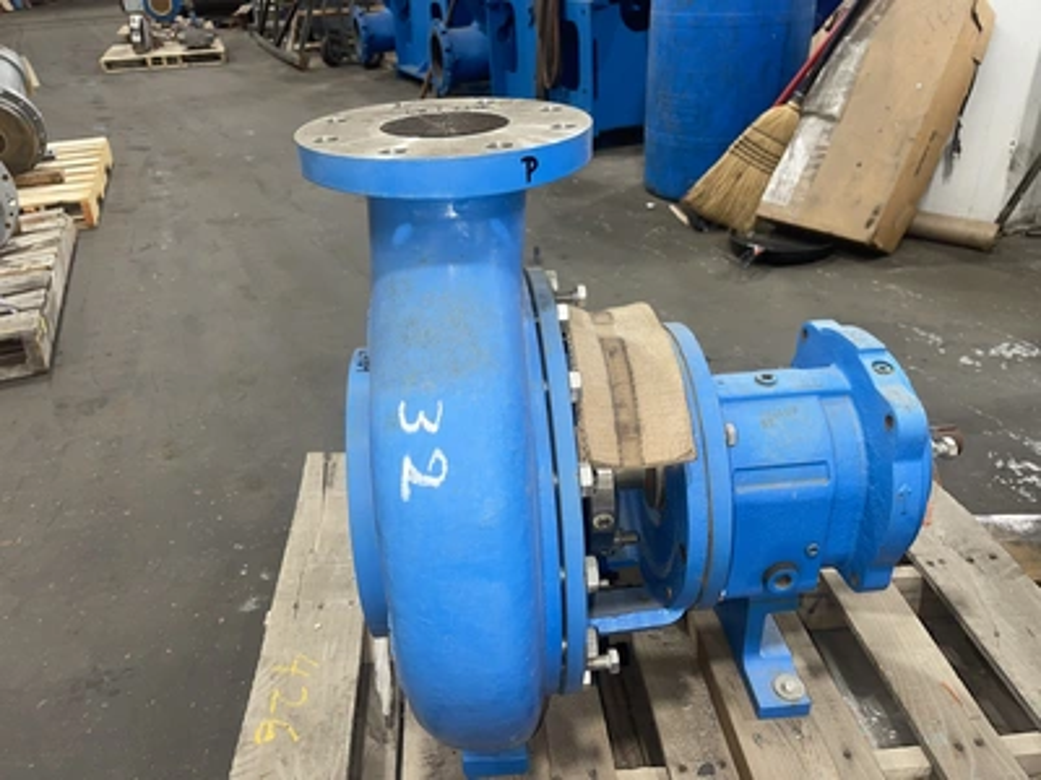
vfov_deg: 53.1
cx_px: 520
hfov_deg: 67.3
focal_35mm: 26
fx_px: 782
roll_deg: +2.4
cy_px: 390
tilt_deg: -29.7
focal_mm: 5.1
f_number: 1.6
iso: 40
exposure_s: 1/30
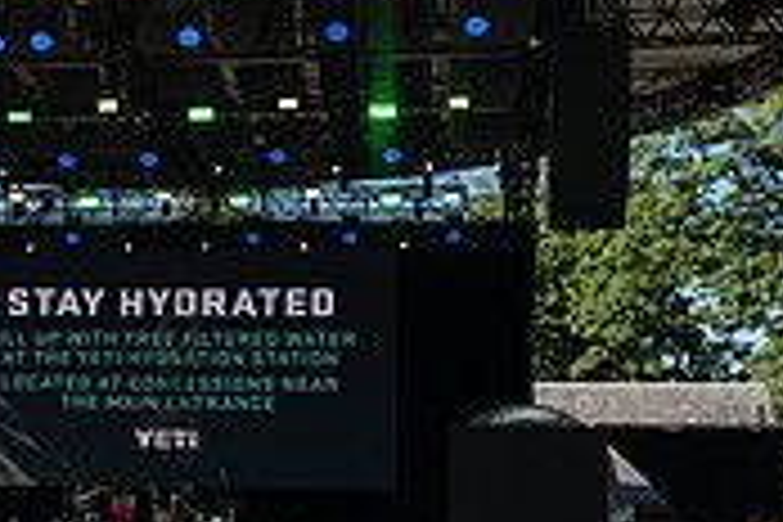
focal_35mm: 80
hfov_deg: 25.0
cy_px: 367
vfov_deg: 17.0
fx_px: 1740
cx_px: 176
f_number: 4
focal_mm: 24
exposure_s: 1/800
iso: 160
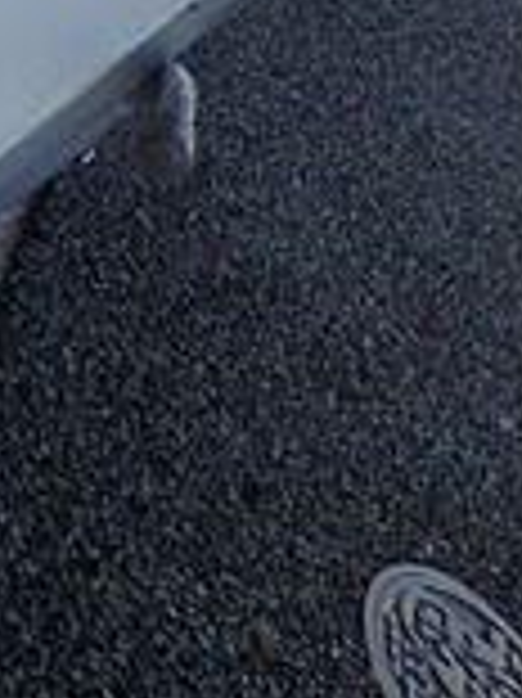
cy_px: -50
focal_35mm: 93
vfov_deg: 20.2
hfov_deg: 14.7
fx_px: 1872
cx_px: -284
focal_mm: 5.5
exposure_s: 1/200
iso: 100
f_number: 3.2
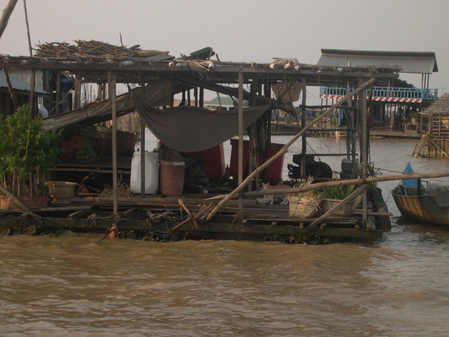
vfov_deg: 15.2
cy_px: 168
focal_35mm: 97
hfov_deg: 20.2
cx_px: 224
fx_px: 1258
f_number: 4.6
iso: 100
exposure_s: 1/250
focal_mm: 20.5
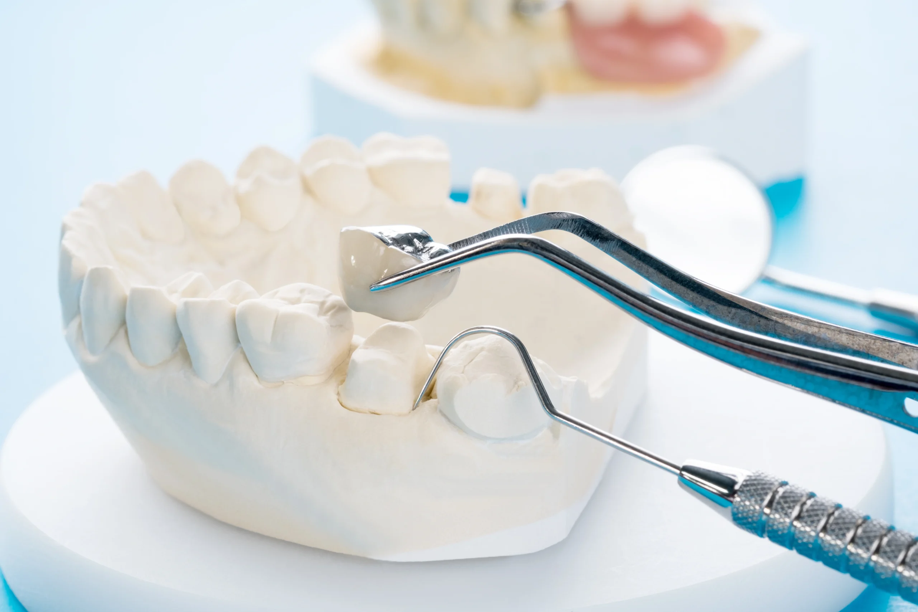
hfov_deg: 22.6
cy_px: 306
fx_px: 2295
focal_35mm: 90
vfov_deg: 15.2
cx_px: 459
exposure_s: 1
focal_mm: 60
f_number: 13
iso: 200
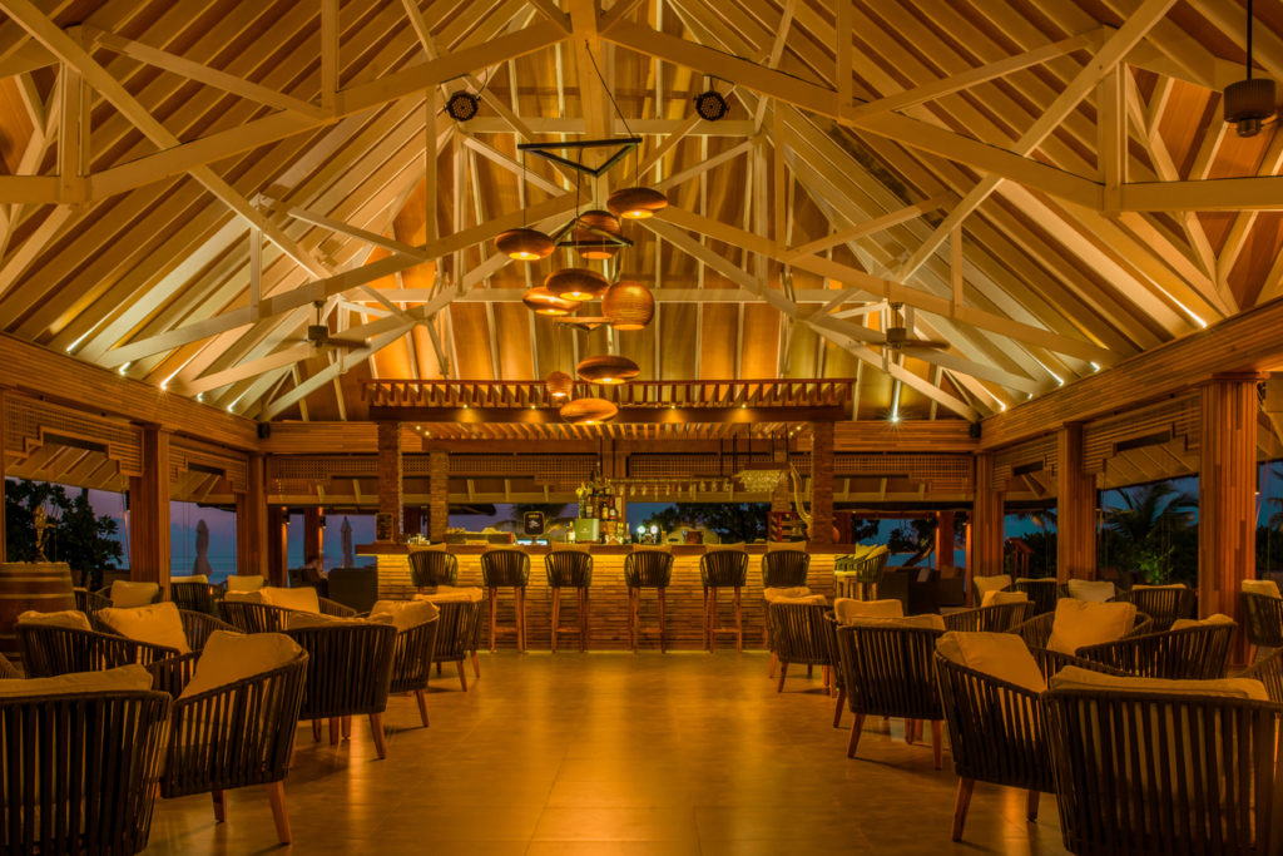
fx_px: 1247
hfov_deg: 54.4
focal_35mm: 35
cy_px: 428
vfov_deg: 37.9
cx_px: 642
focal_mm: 35
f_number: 14
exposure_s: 4
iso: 320
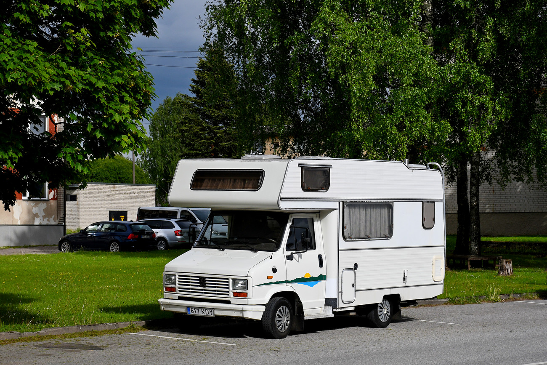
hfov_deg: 30.1
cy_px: 182
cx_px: 274
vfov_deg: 20.3
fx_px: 1018
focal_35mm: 67
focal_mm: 45
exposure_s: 1/1600
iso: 200
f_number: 6.3
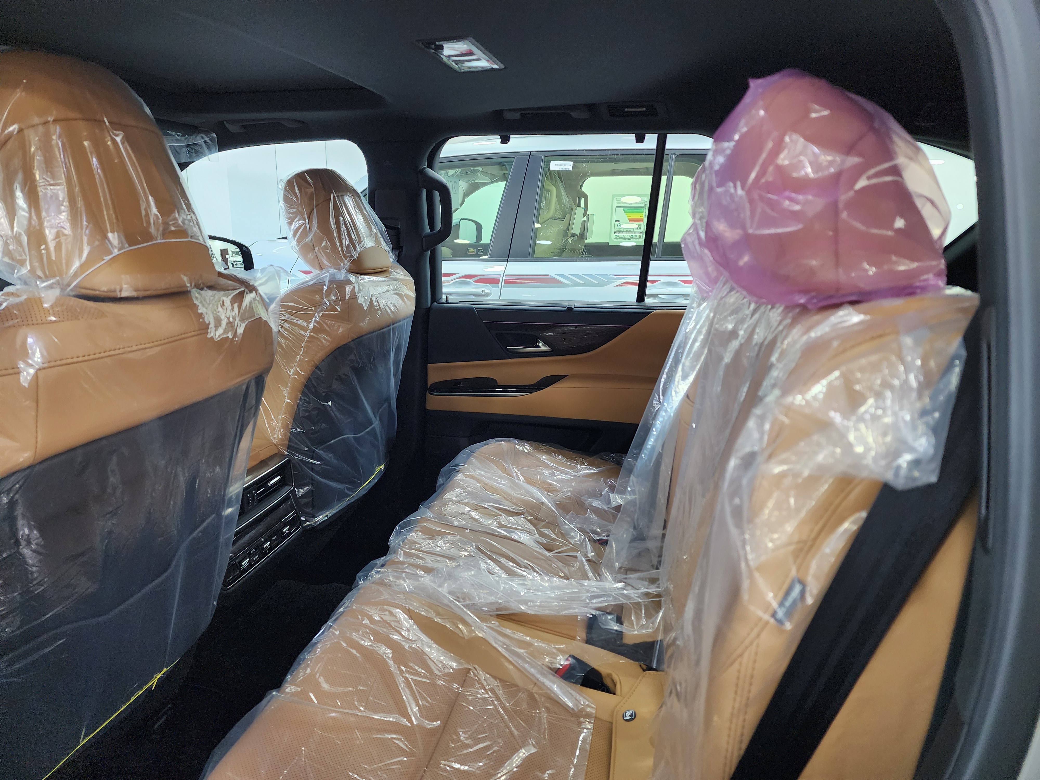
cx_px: 520
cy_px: 390
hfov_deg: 73.9
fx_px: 691
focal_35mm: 23
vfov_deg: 58.9
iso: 400
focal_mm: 6.4
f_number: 1.8
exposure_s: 1/100
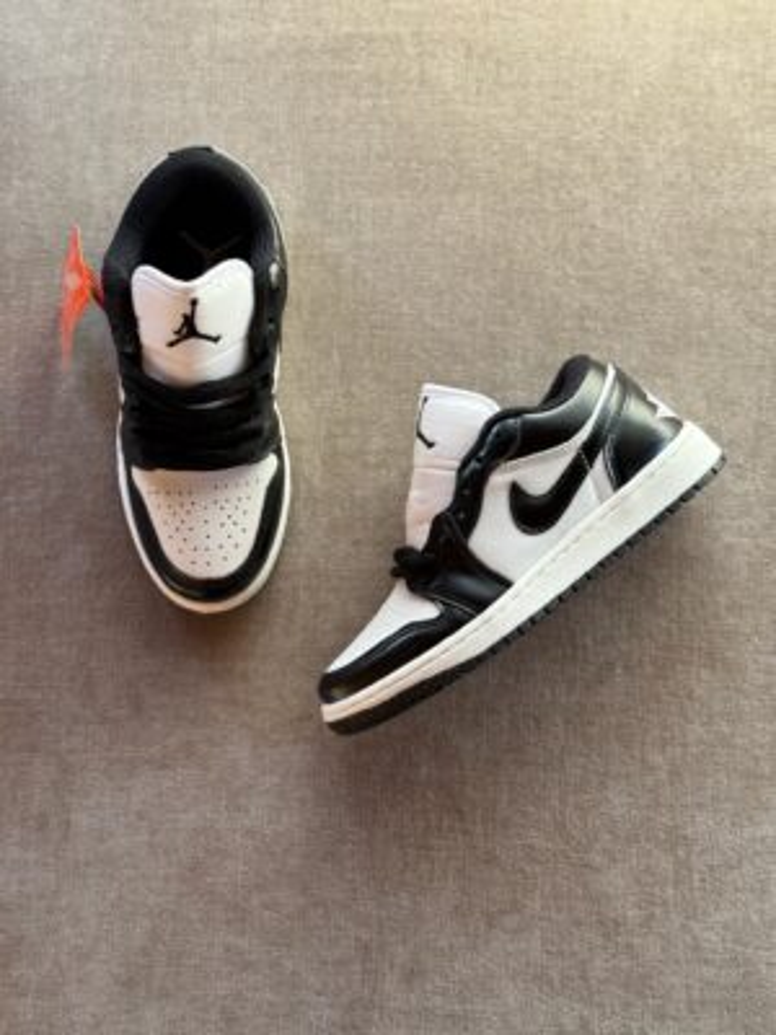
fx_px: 1435
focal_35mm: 48
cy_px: 518
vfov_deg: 39.7
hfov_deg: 30.3
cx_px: 388
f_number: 1.78
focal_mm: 6.76
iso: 100
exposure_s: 1/113
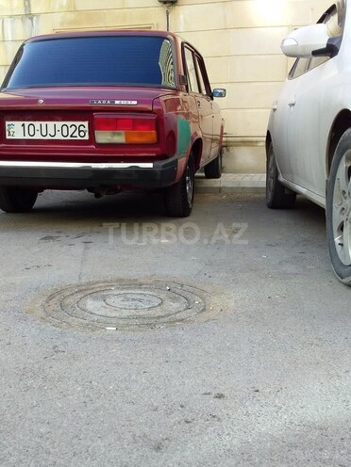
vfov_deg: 58.4
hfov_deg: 45.4
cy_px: 234
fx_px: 419
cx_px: 176
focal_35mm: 31
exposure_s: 1/153
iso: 40
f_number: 2.2
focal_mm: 3.3
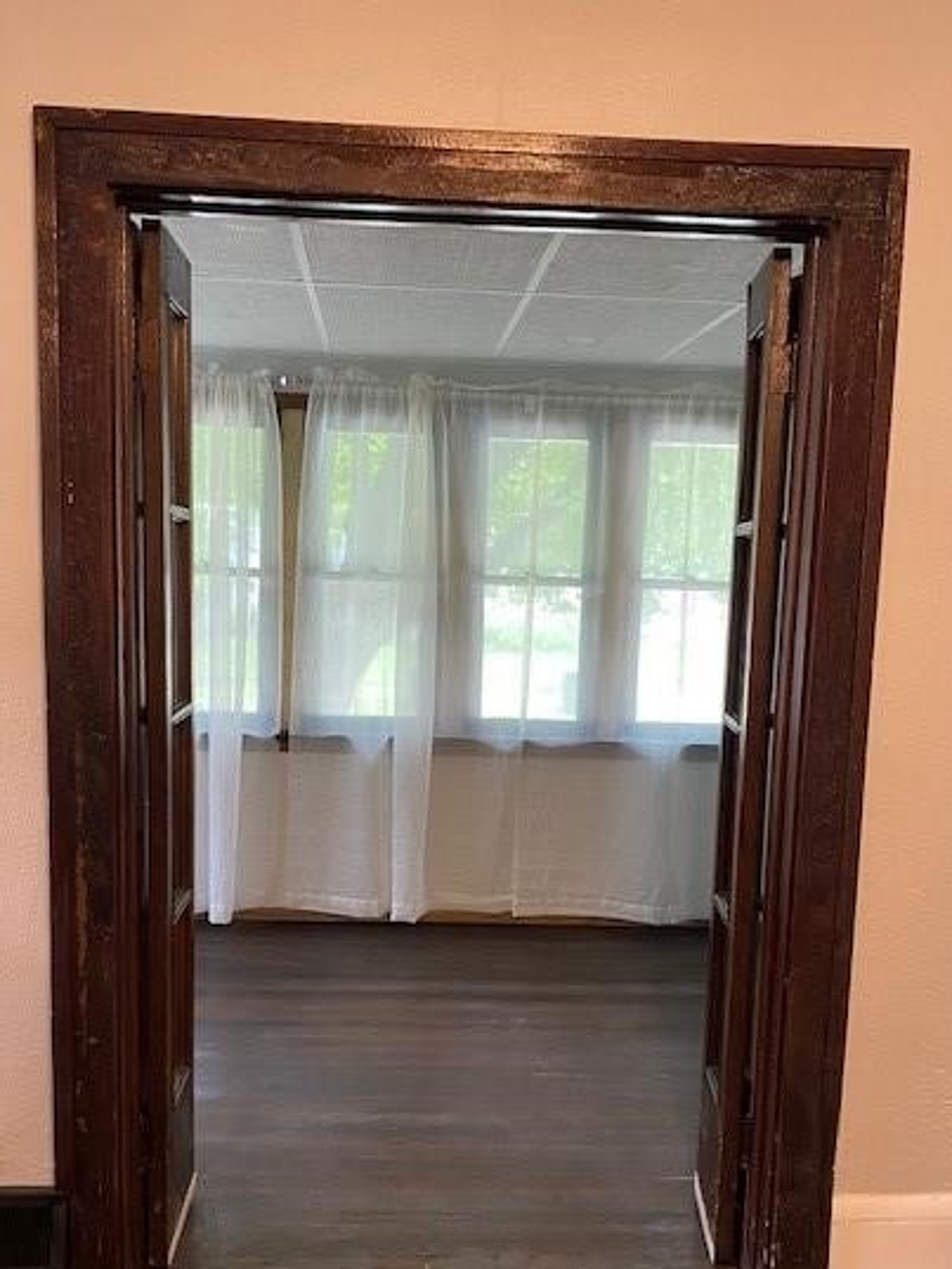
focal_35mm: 31
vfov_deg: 58.1
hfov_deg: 45.4
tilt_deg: -3.7
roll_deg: -2.9
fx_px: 1136
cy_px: 716
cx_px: 454
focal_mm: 4.25
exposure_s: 1/60
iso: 200
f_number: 1.8
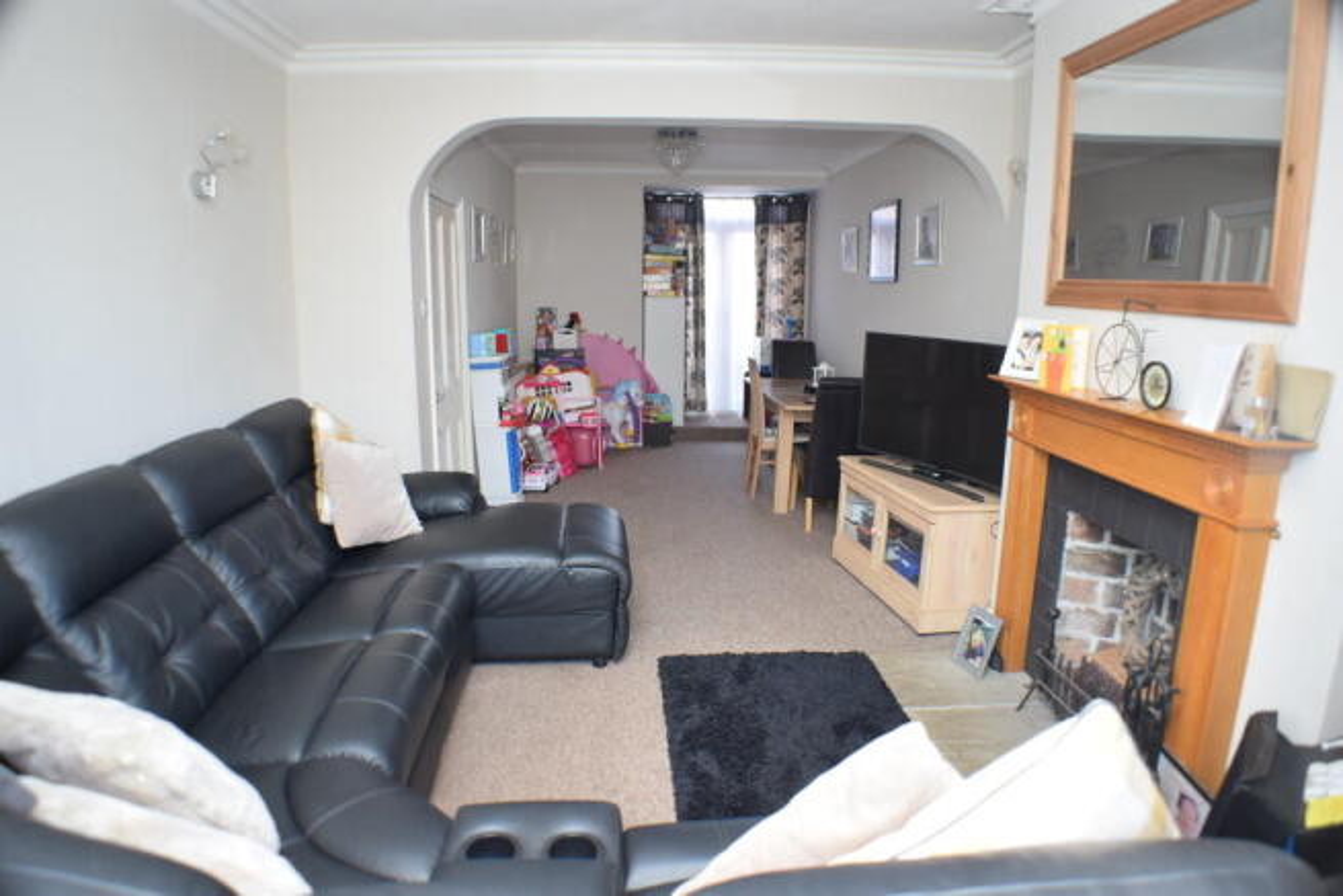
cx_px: 672
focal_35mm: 27
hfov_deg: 67.4
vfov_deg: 48.0
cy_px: 448
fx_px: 1007
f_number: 4
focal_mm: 18
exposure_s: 1/60
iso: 800
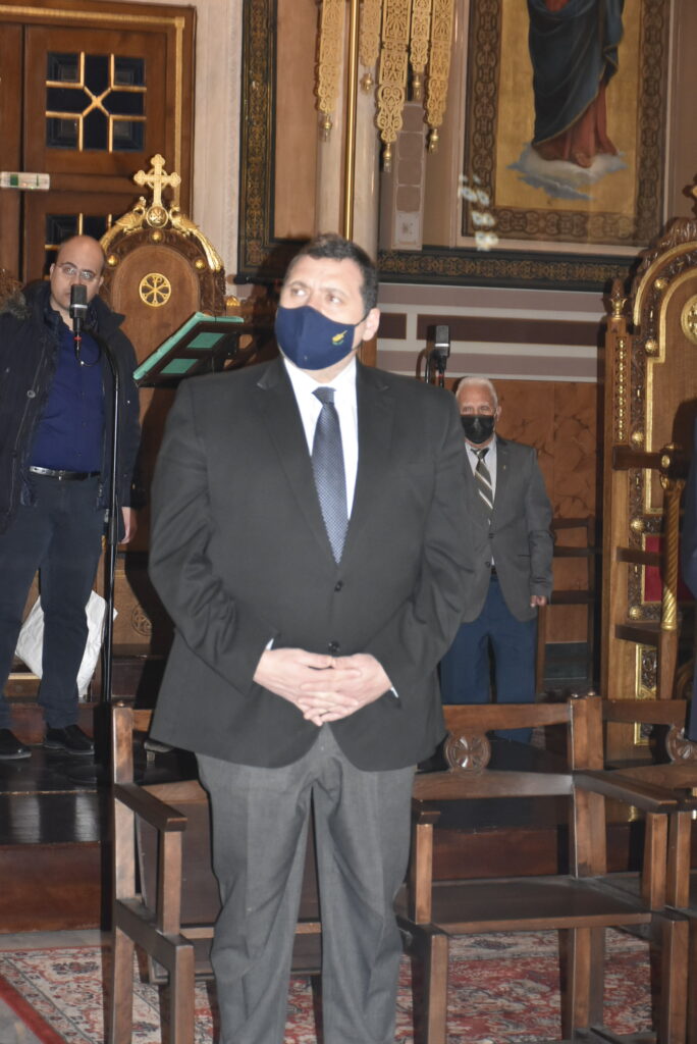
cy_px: 522
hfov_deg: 16.3
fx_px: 2436
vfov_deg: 24.2
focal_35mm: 84
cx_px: 348
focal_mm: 56
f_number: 5.6
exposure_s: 1/60
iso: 1600
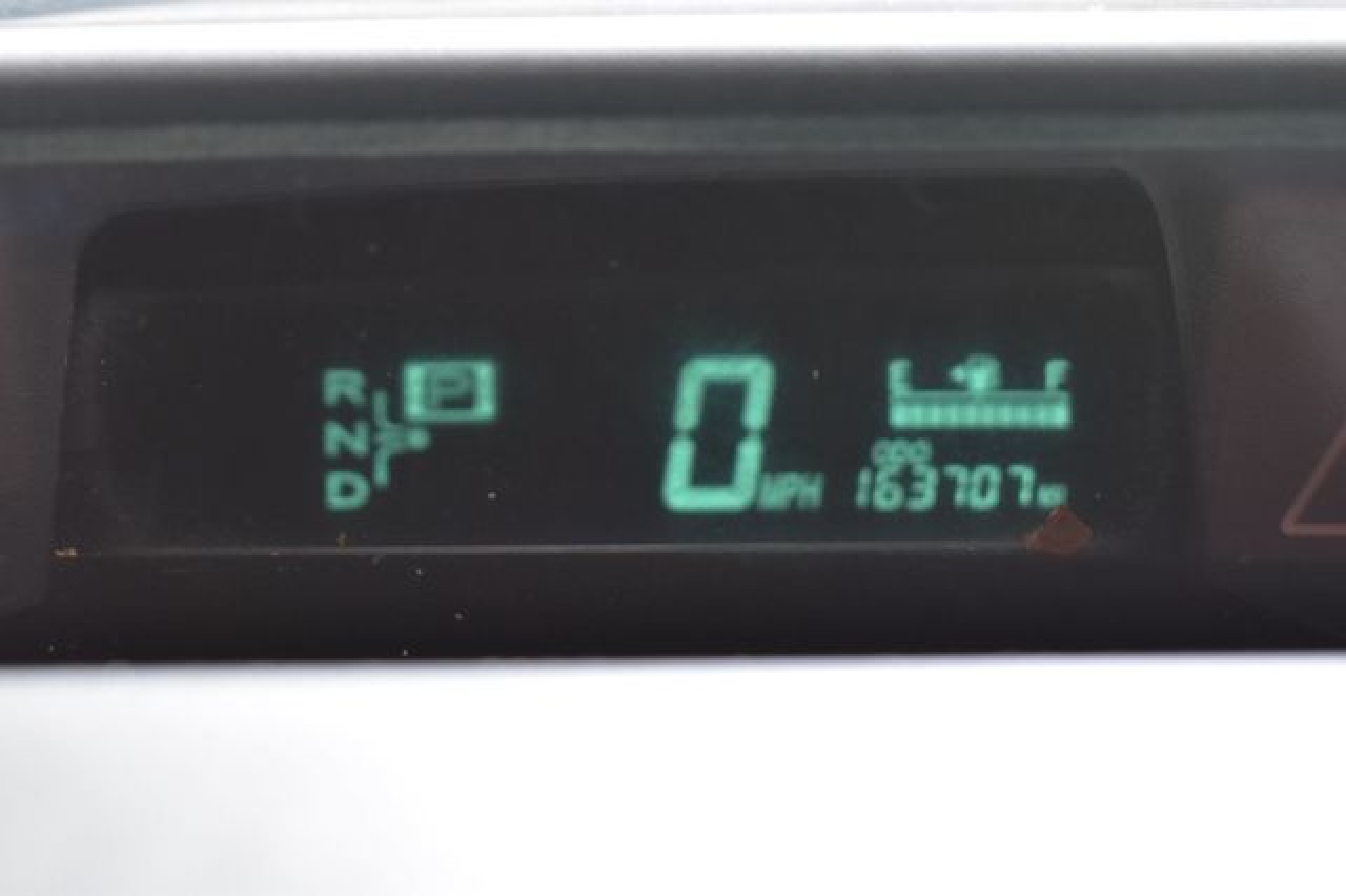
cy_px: 448
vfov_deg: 18.2
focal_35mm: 75
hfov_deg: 27.0
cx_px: 673
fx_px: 2803
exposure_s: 1/20
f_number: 6.3
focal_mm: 50
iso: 400
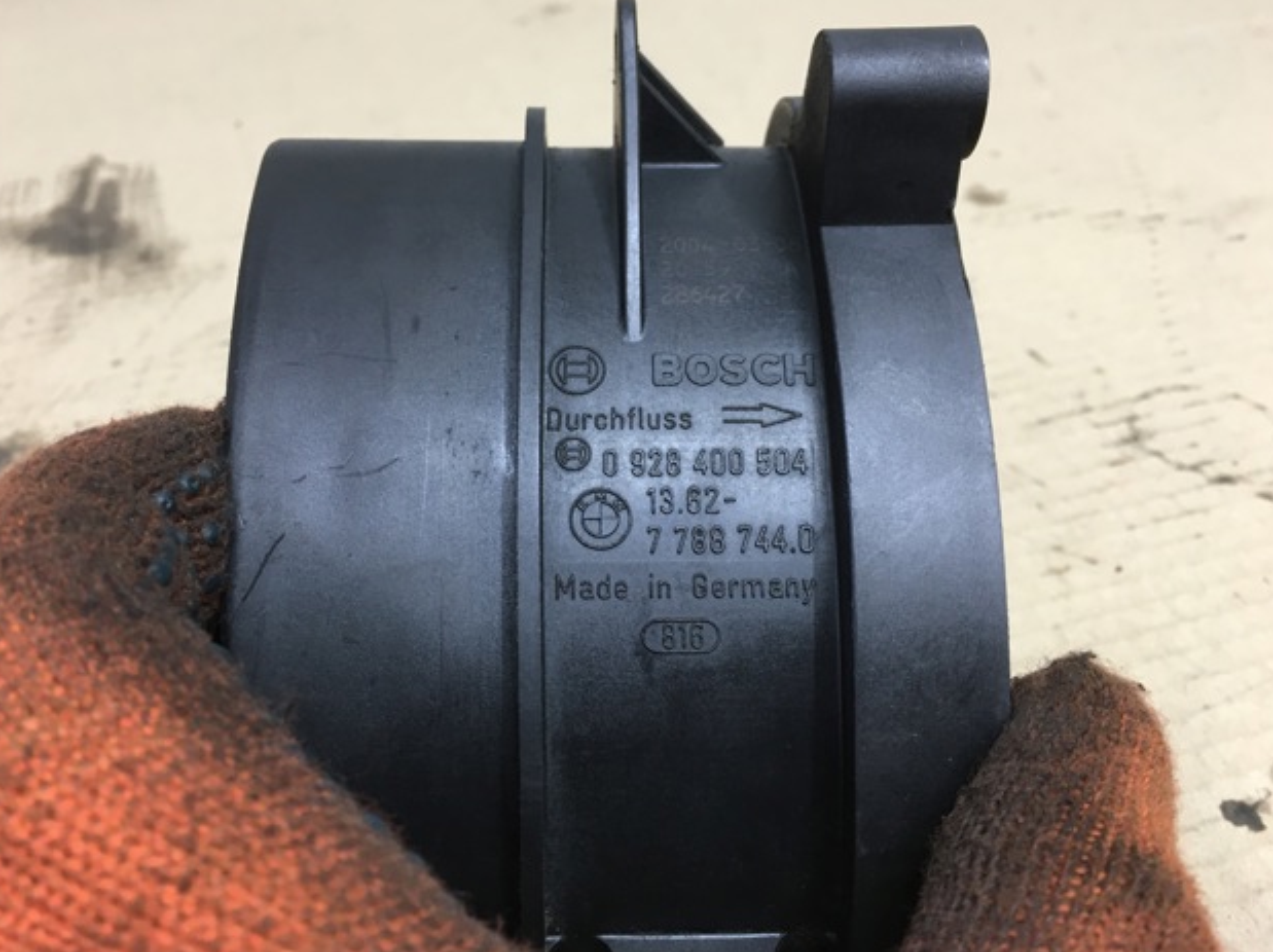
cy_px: 476
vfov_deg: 46.7
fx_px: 1102
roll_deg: +4.0
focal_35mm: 30
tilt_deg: -37.6
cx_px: 627
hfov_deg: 60.0
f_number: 2.2
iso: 100
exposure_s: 1/33
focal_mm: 4.15
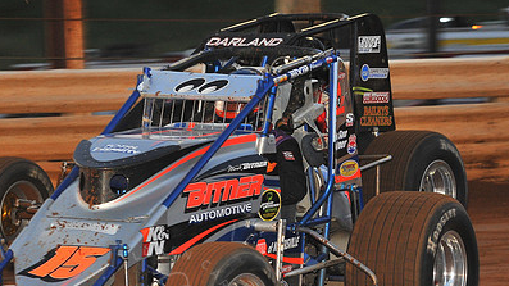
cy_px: 205
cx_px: 162
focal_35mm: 222
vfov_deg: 5.5
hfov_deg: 9.7
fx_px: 2995
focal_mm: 145
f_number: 8
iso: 800
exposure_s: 1/320
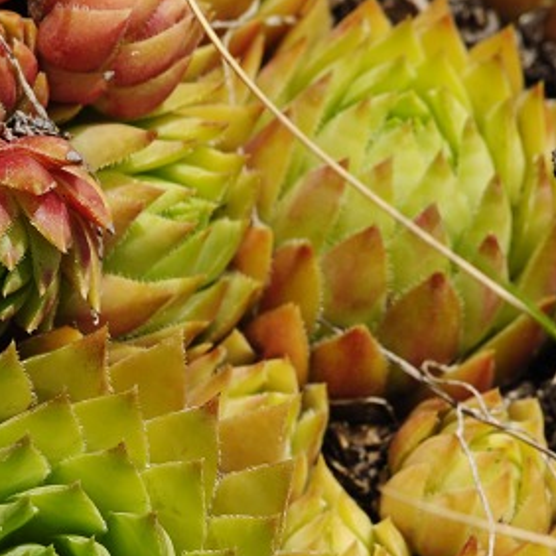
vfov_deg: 5.7
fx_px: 5601
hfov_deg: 5.7
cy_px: 471
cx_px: 276
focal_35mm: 308
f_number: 10
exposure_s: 1/160
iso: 100
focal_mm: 85
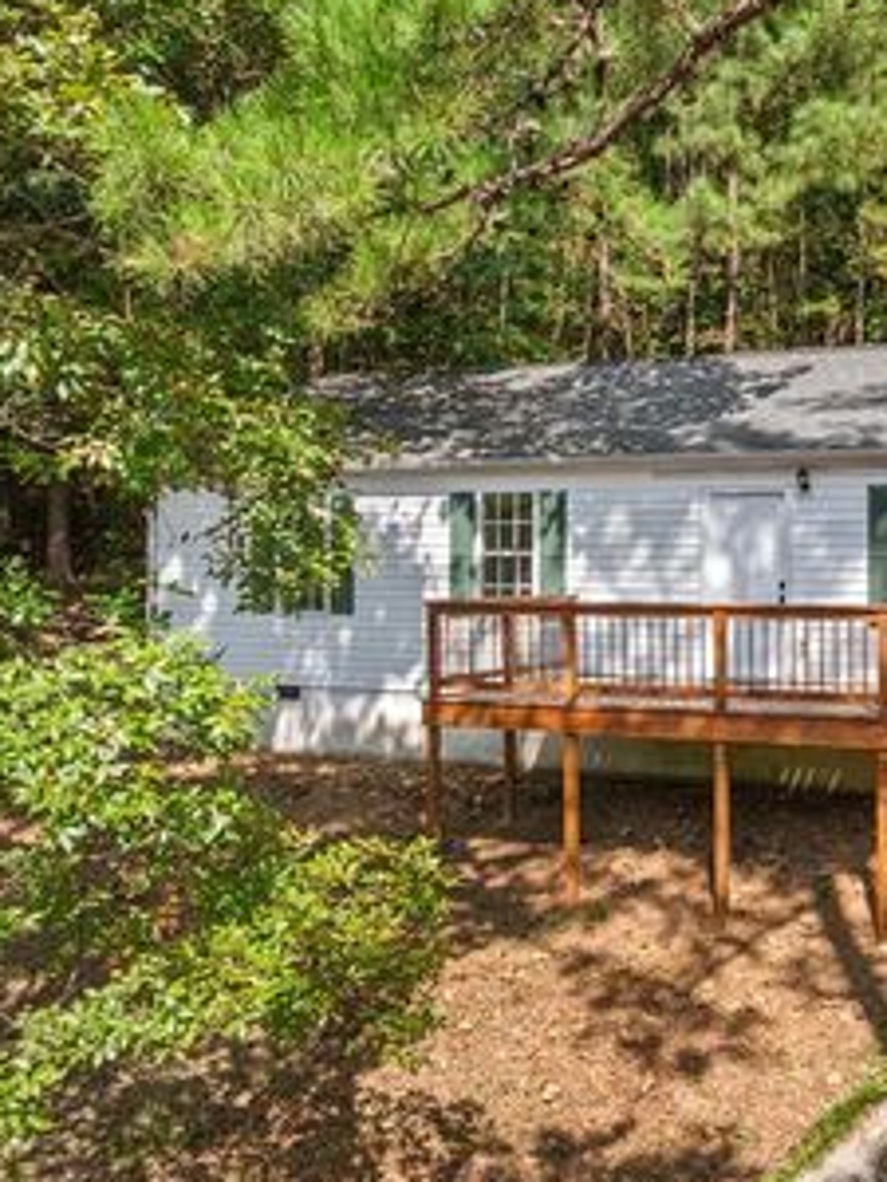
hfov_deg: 34.8
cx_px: 714
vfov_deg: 46.8
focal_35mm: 40
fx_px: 1367
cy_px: 559
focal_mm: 12.29
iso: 120
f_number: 2.8
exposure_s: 1/200
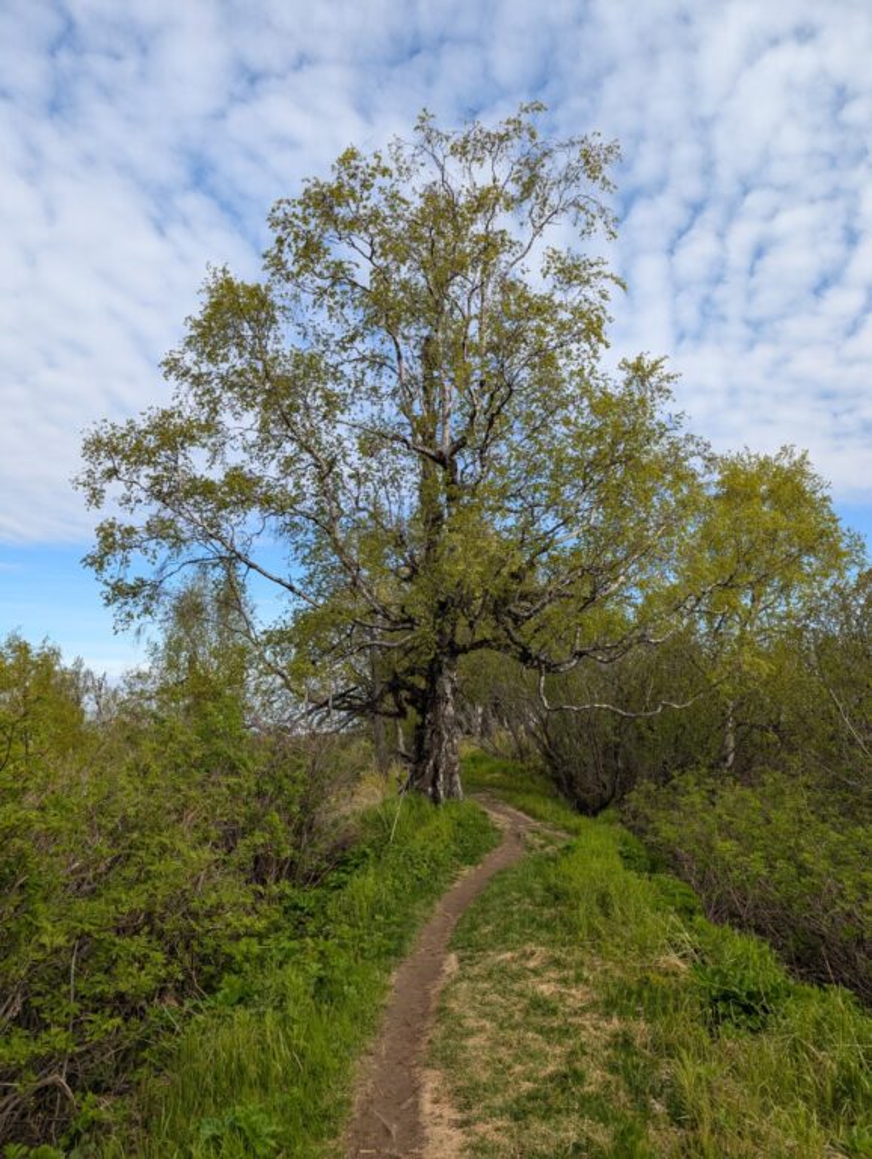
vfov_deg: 71.5
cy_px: 580
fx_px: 804
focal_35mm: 24
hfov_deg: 56.9
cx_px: 436
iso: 23
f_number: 1.68
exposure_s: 1/798
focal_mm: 6.9
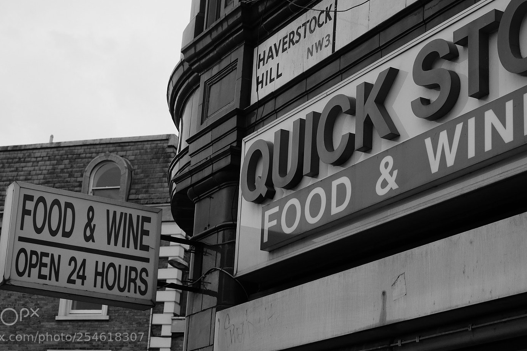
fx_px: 1156
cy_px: 163
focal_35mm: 79
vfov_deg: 17.3
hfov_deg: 25.7
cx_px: 250
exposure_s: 1/420
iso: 800
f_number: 8
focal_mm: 45.2
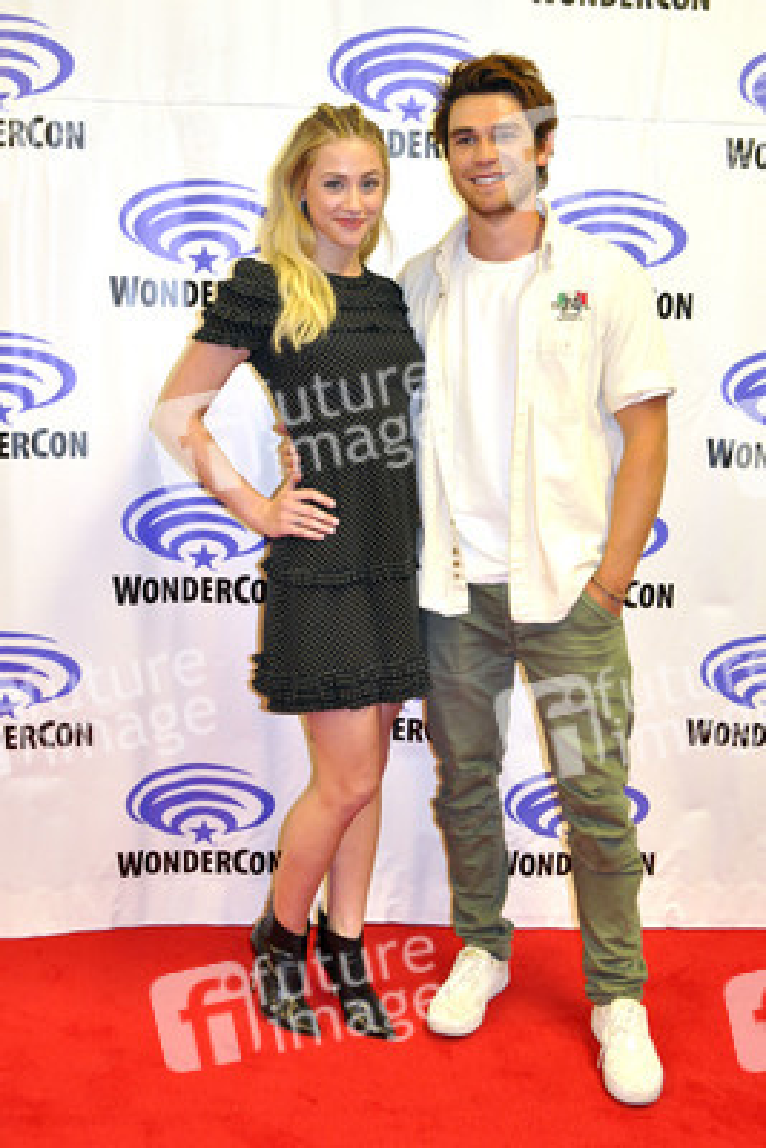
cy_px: 574
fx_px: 1148
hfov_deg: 36.9
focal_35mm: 36
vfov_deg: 53.1
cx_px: 383
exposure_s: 1/60
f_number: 4.5
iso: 1000
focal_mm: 24
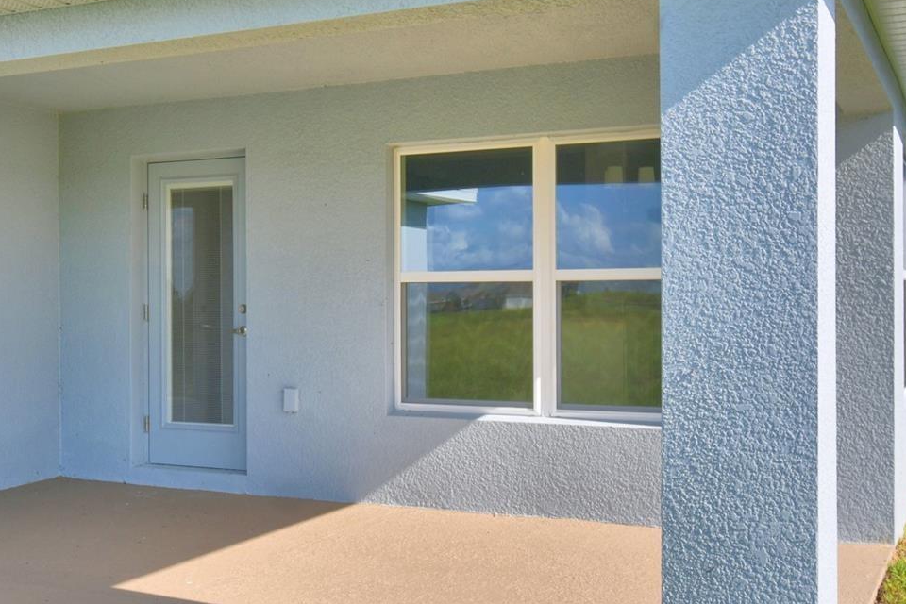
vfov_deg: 27.0
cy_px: 308
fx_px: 1258
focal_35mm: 50
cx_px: 298
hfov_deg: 39.1
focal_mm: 20
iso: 100
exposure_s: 1/500
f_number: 5.6
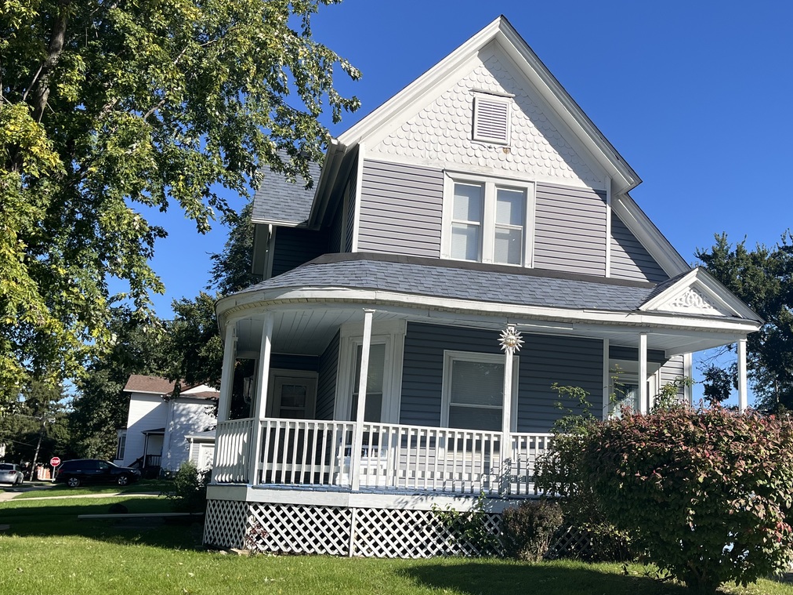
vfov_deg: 38.7
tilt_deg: +11.5
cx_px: 484
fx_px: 848
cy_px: 310
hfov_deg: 49.8
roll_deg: -1.6
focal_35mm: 37
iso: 50
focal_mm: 5.1
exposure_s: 1/2967
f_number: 1.6
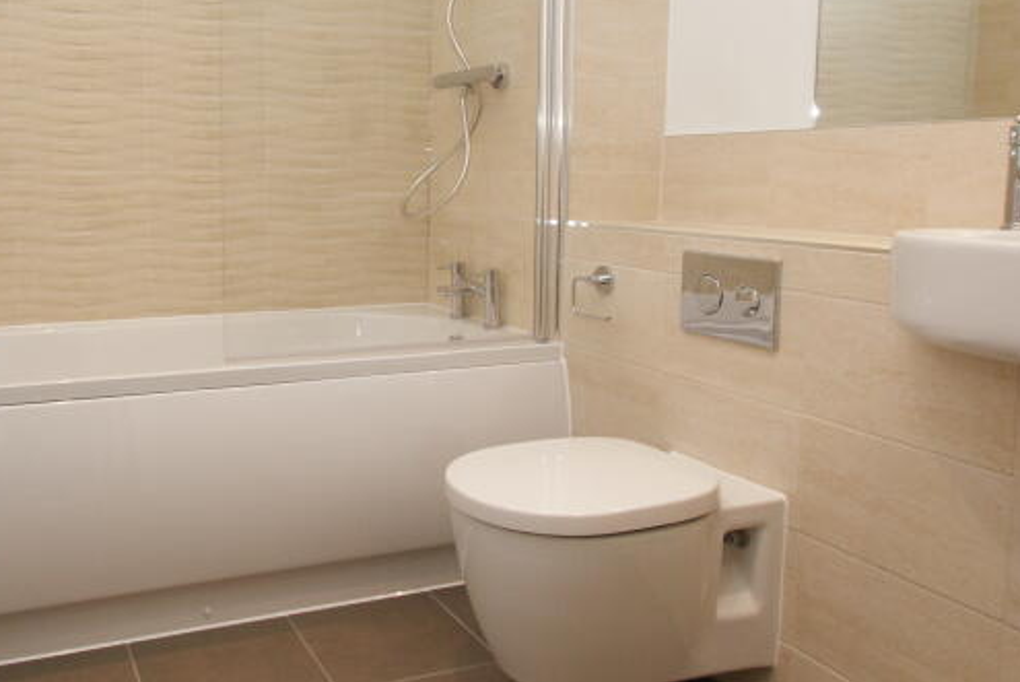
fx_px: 879
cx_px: 305
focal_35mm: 31
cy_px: 250
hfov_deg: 58.3
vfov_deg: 42.1
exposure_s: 1/60
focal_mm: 10
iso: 400
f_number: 5.6
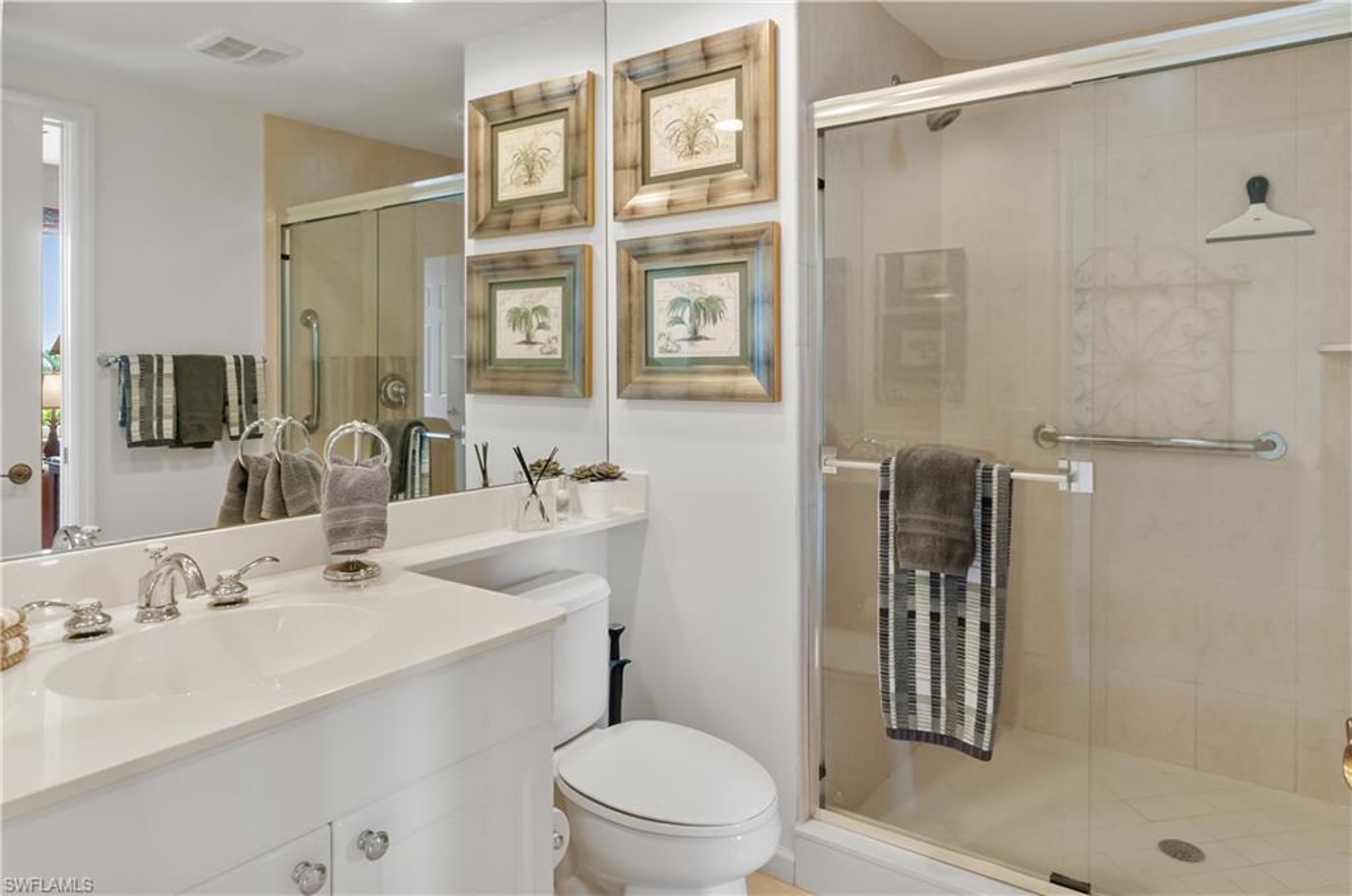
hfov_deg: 81.3
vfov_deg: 59.3
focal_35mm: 21
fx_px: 787
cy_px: 448
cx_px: 676
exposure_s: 1/2
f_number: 8
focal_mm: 14
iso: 200
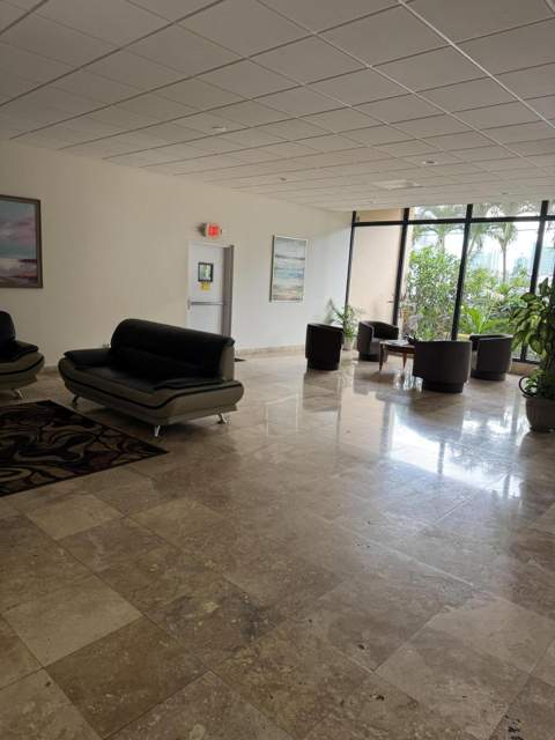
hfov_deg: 56.8
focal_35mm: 24
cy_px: 370
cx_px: 278
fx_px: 513
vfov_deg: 71.6
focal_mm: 6.76
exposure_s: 1/60
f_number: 1.78
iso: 125
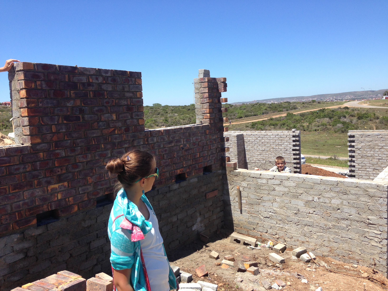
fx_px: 370
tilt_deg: -3.5
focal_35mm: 33
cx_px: 194
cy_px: 146
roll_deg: +2.5
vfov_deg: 42.9
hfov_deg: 55.4
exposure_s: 1/1153
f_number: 2.4
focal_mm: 4.12
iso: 50
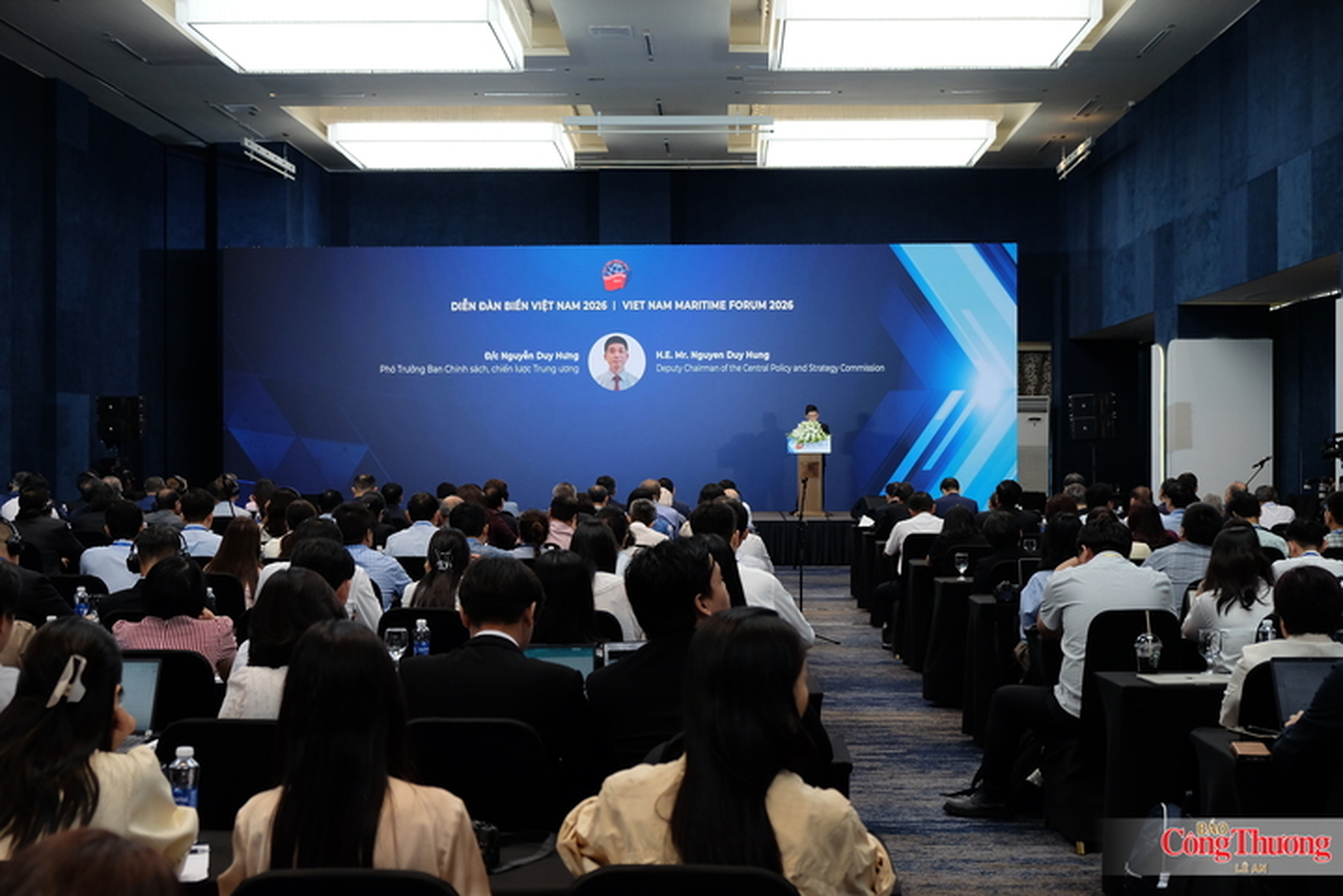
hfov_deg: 41.9
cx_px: 672
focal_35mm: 47
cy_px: 448
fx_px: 1753
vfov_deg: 28.6
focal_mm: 31.5
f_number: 4
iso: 800
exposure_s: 1/180
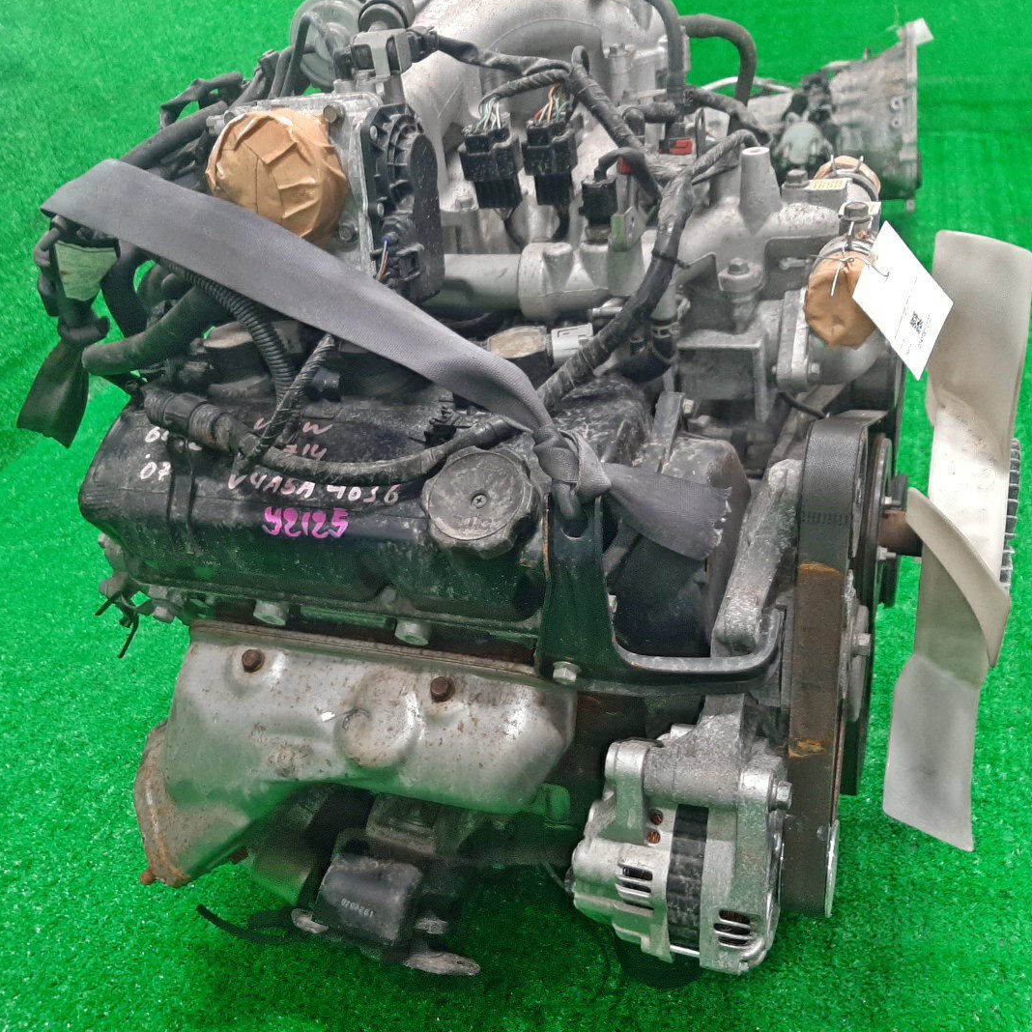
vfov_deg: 52.5
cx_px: 469
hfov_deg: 52.5
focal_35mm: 31
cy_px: 518
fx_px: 1046
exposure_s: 1/50
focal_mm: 3.93
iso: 156
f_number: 1.7
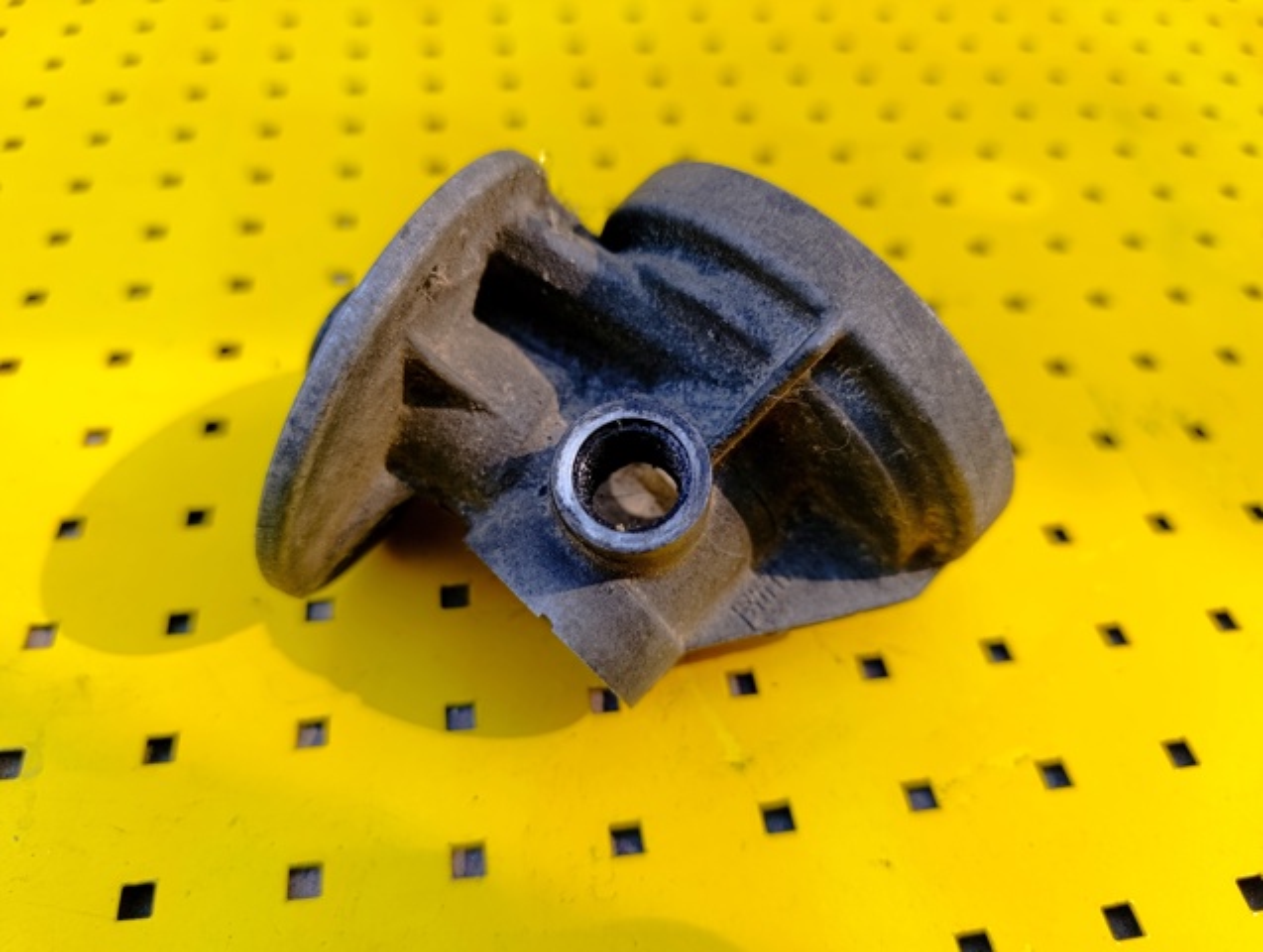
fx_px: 841
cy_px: 476
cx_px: 632
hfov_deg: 73.8
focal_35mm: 23
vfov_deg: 59.0
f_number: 1.6
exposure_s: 1/100
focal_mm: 6.14
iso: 80
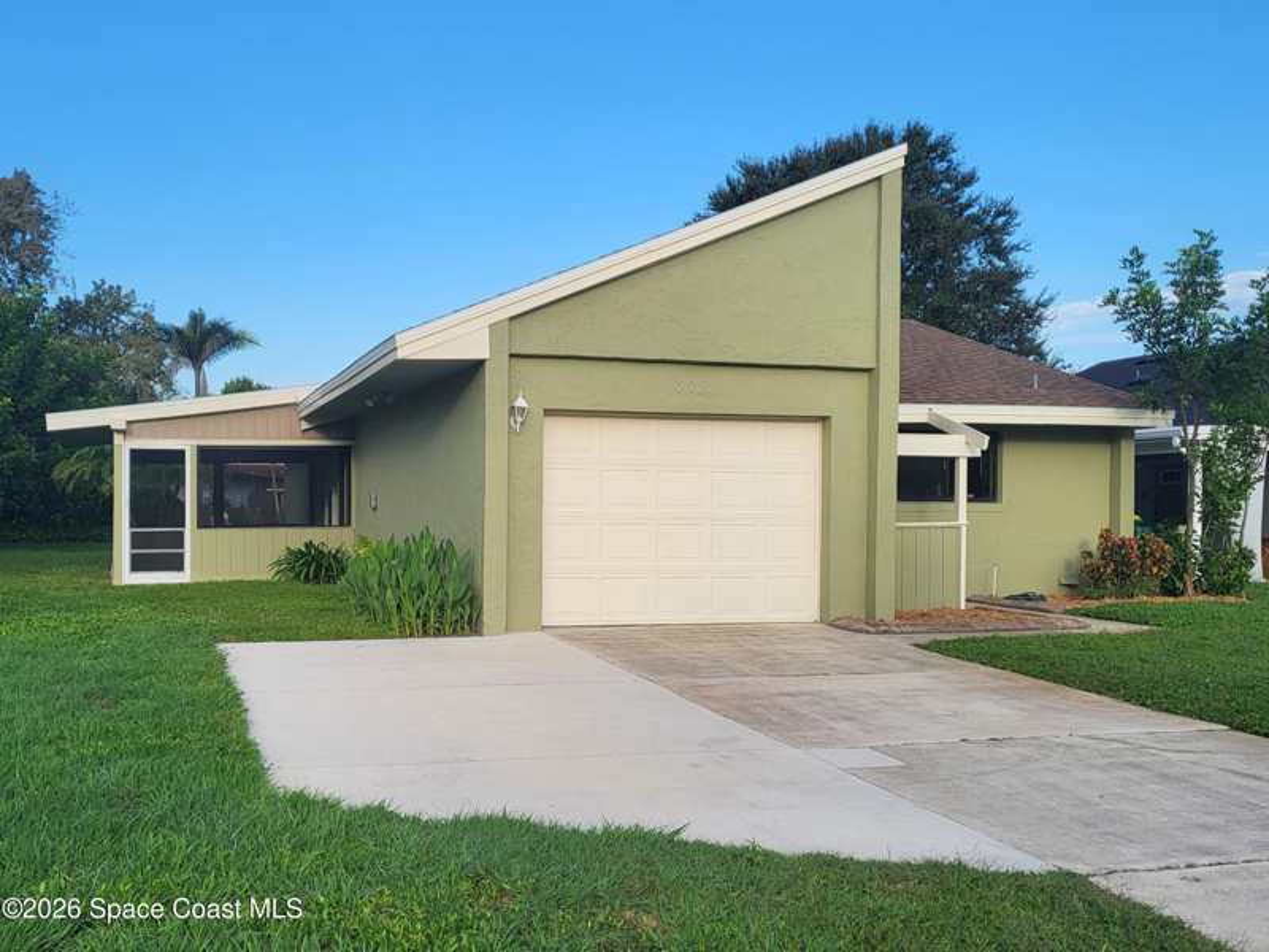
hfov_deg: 67.3
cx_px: 634
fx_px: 953
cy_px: 476
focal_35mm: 26
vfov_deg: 53.1
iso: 40
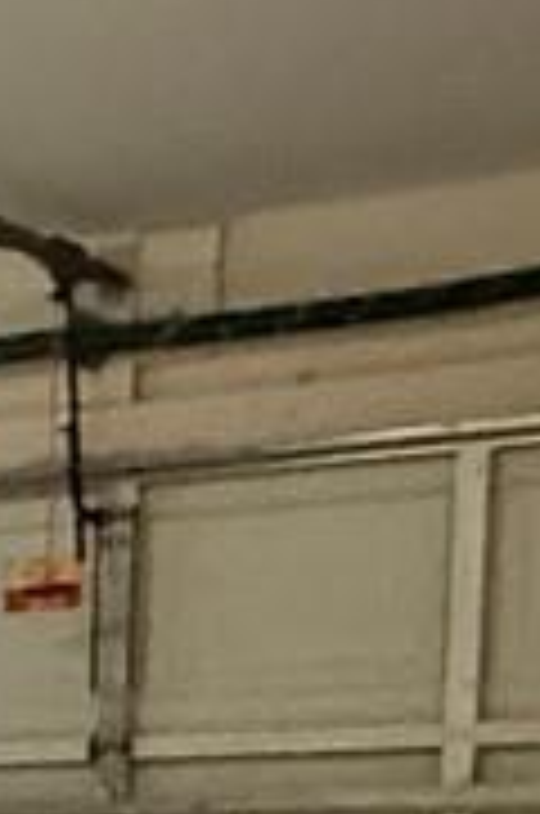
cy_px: 1295
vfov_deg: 14.6
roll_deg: +0.7
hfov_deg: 8.9
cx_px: -999
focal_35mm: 129
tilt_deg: -6.8
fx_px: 2913
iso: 800
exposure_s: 1/60
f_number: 2.2
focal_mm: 2.22
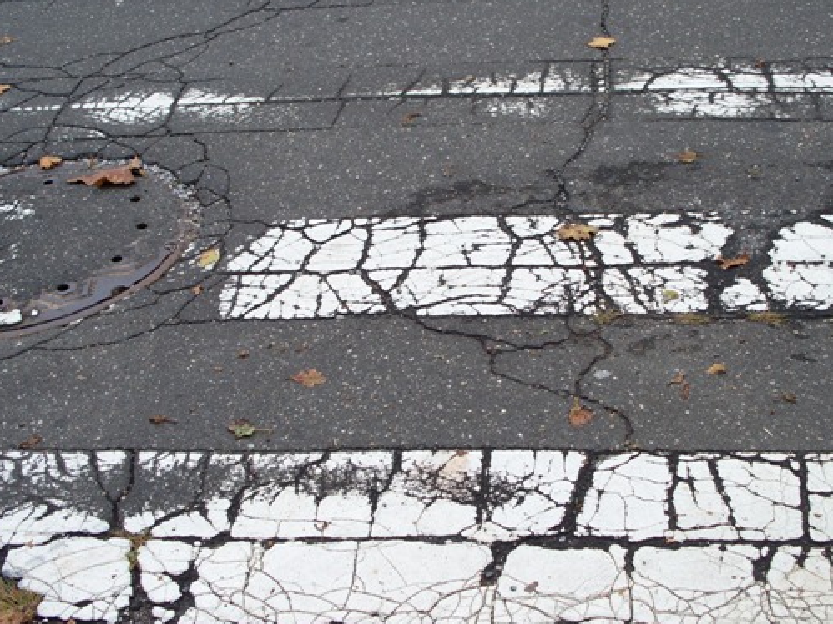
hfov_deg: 32.7
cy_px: 282
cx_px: 449
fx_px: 1419
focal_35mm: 59
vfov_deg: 24.8
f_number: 2.9
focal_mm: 9.86
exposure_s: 1/160
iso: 80
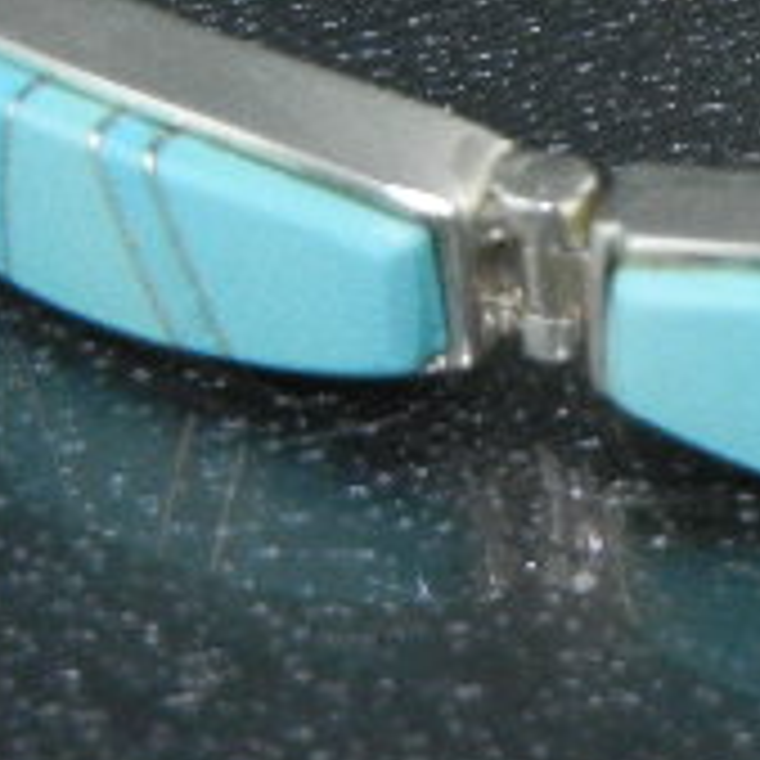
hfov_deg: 8.7
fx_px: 4918
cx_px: 1021
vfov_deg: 8.8
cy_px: -76
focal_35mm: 198
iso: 800
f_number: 8
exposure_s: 1/30
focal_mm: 10.6
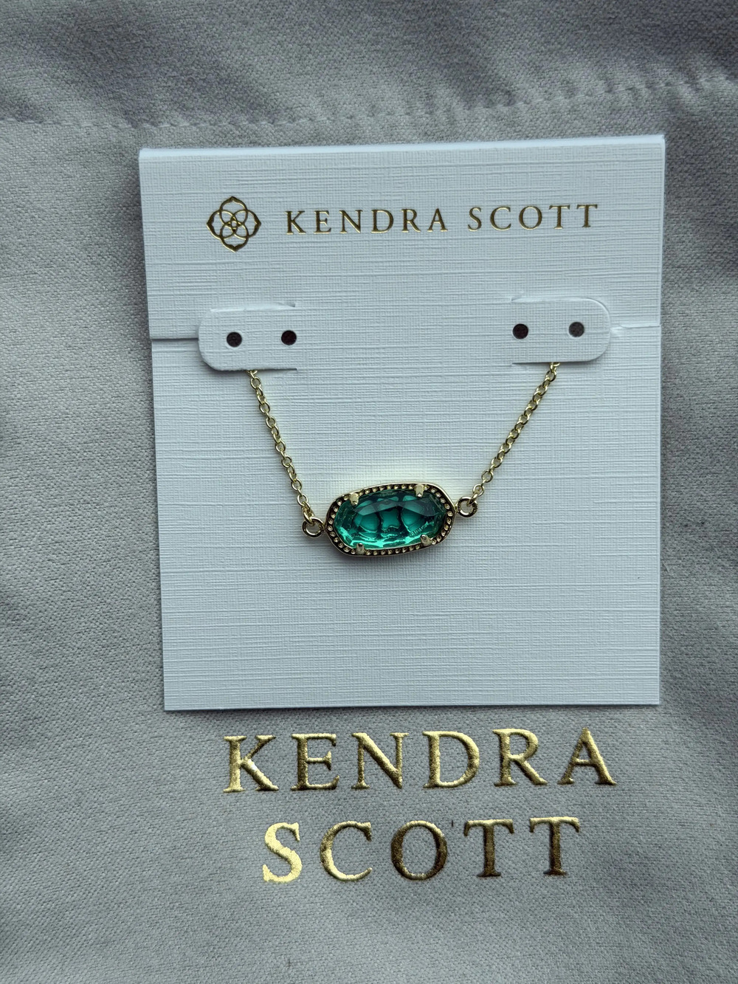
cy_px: 492
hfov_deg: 30.3
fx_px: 1364
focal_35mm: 48
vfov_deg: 39.7
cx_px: 369
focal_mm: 6.76
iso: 64
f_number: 1.78
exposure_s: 1/906
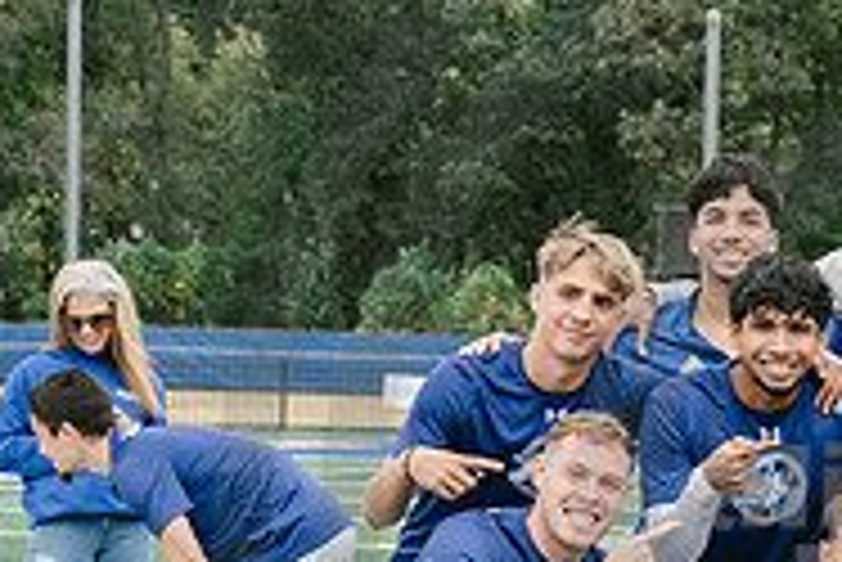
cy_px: 537
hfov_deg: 9.4
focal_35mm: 217
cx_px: 1013
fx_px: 5079
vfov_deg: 6.3
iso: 400
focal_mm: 70
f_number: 5.6
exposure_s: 1/400
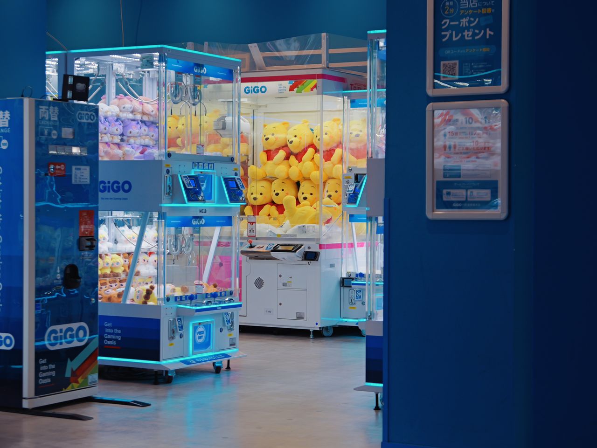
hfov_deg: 26.0
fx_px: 1294
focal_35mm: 75
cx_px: 298
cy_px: 224
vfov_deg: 19.7
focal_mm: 34
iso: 100
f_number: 2.8
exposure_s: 1/250
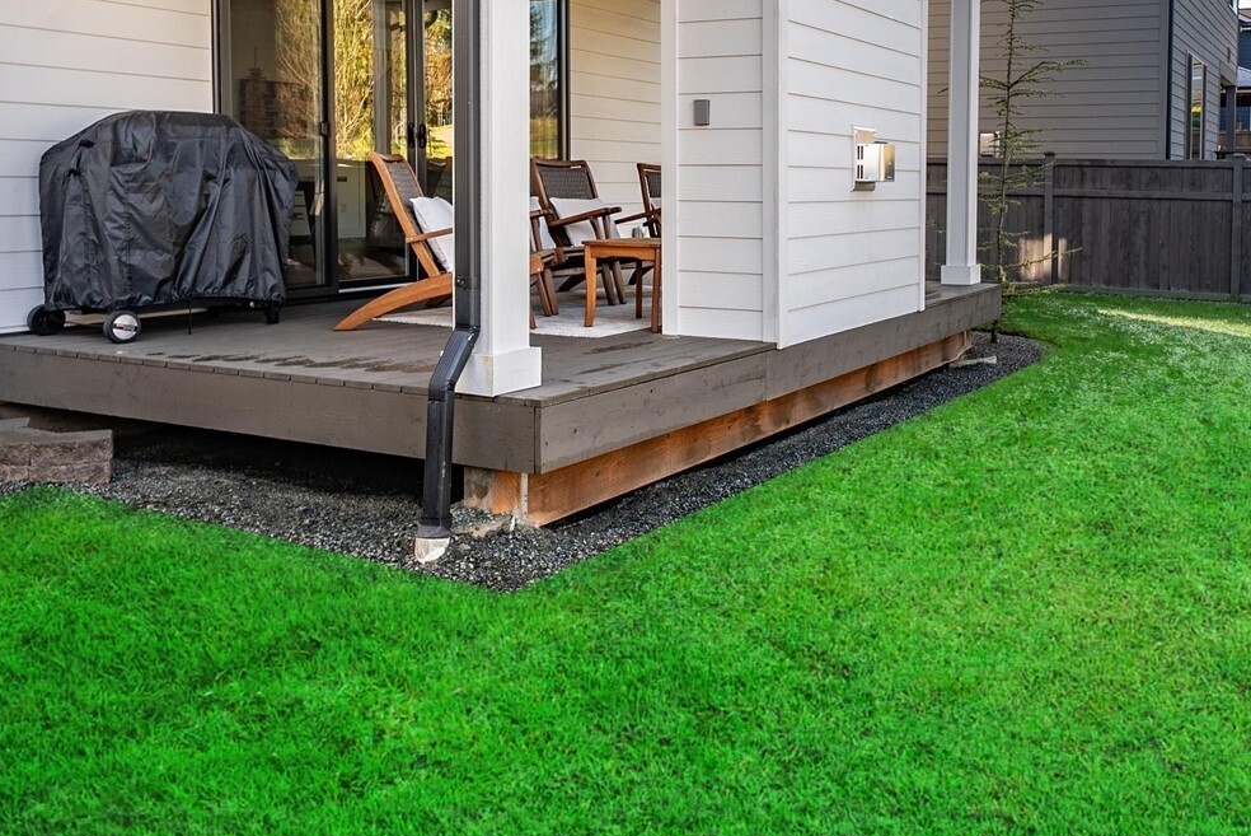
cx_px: 905
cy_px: 230
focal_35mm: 31
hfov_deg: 57.8
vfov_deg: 41.4
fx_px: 1078
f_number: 7.1
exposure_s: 1/40
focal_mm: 18
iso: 80
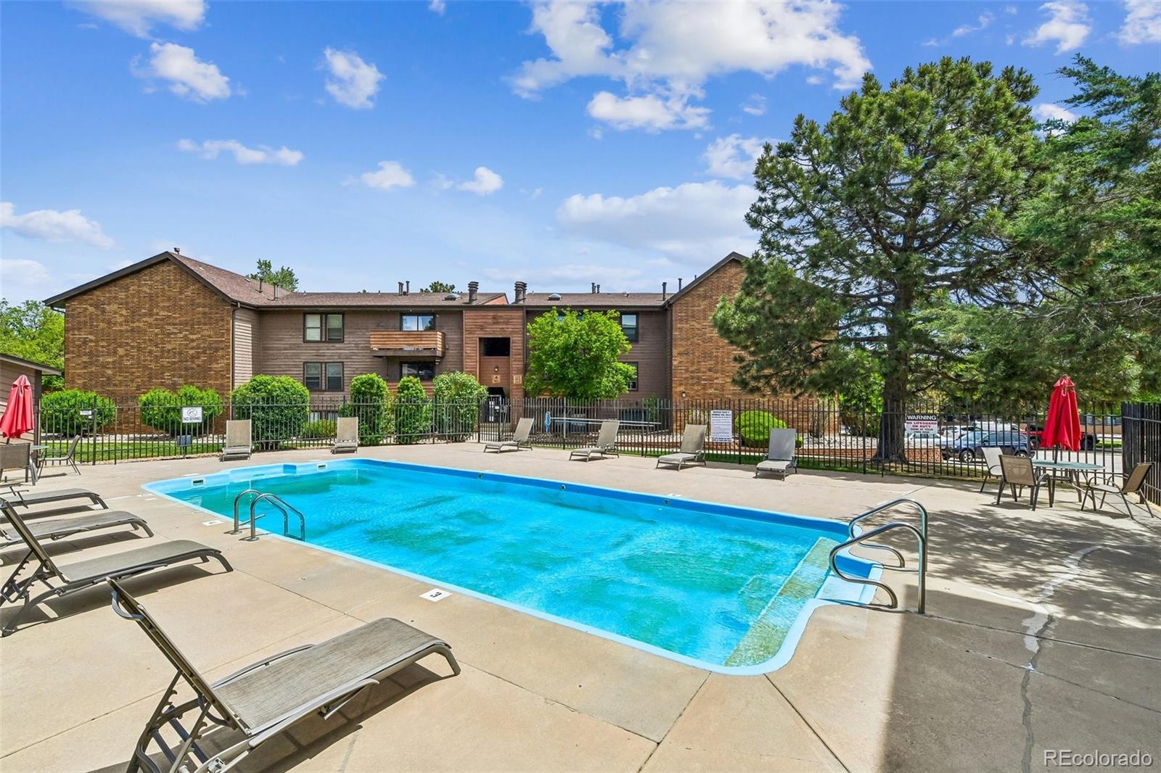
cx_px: 580
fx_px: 516
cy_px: 386
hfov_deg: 96.7
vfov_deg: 73.7
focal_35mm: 16
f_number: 11
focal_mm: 16
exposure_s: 1/1000
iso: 400
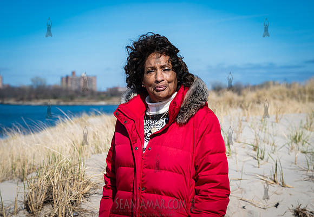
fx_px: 671
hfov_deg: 26.3
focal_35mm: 76
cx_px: 140
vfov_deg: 18.4
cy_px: 98
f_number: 4.5
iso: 64
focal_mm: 64
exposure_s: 1/640
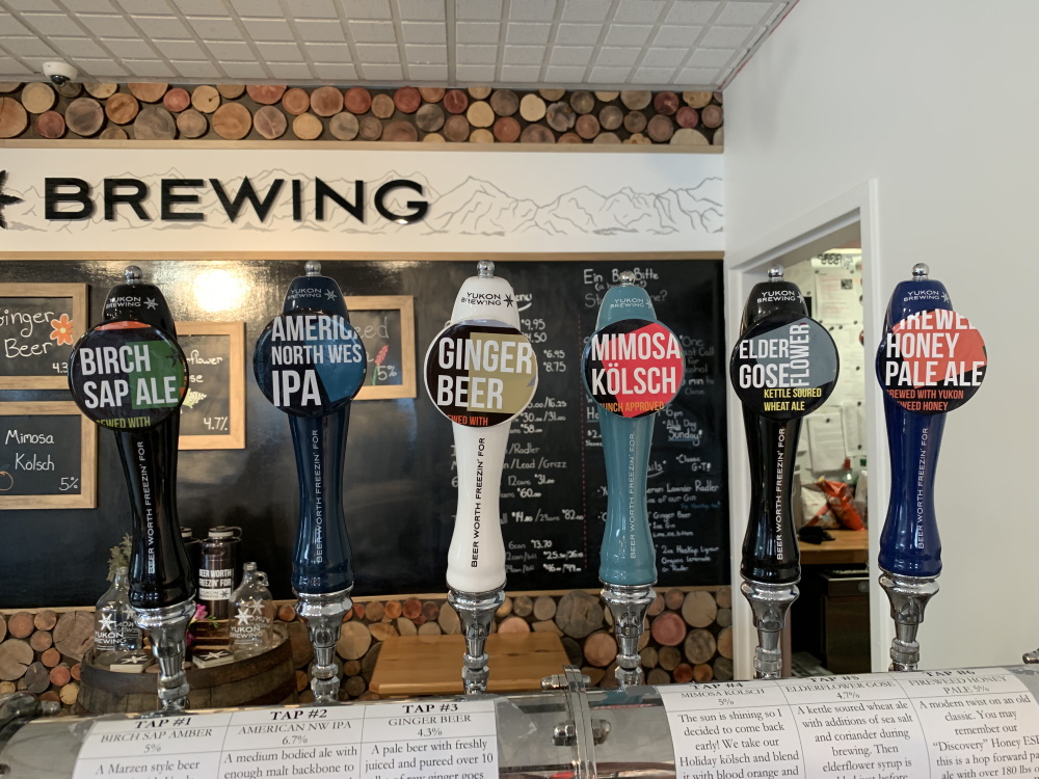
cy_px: 390
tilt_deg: +0.4
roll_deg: +1.0
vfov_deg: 53.1
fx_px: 780
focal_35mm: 26
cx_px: 520
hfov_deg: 67.3
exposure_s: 1/60
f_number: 1.8
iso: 125
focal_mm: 4.25
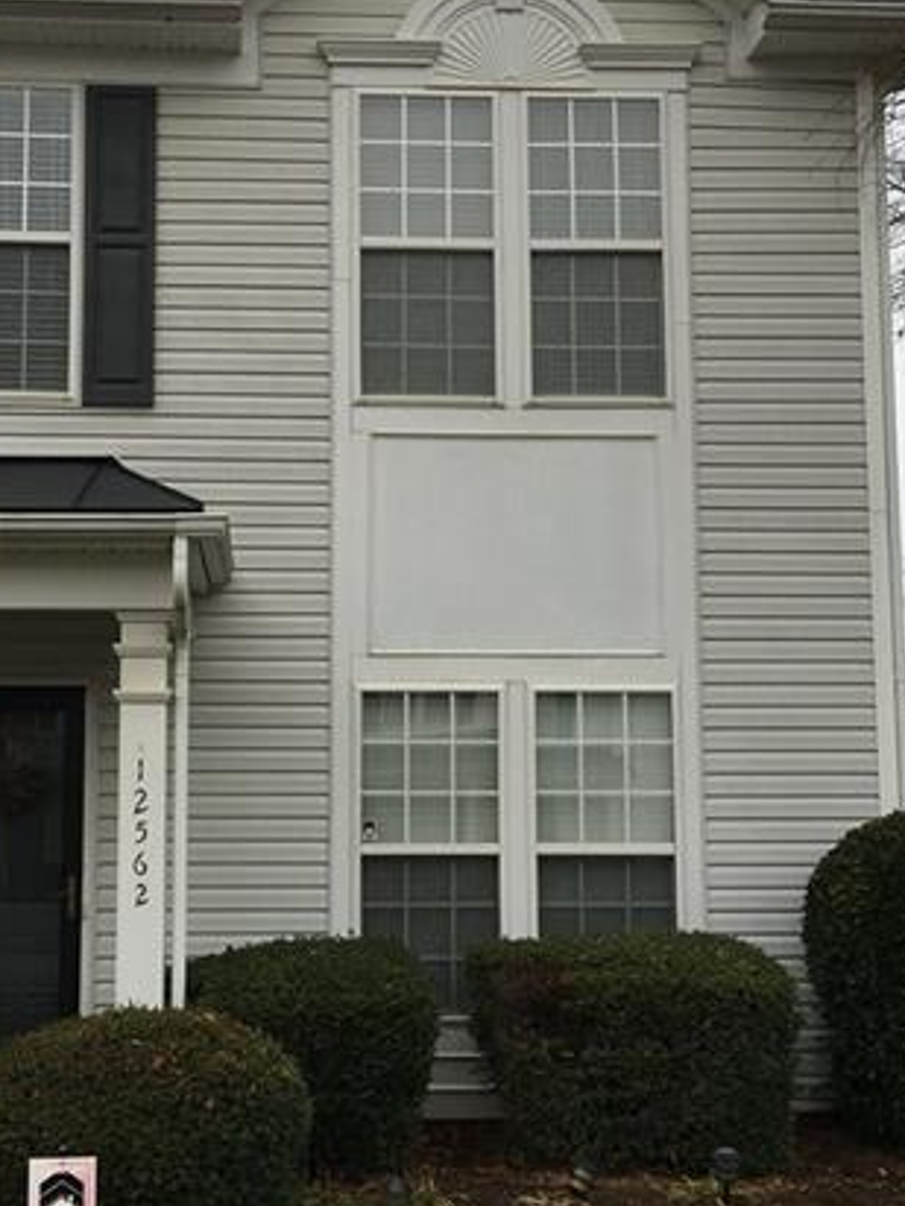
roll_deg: -0.1
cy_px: 629
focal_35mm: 54
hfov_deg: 26.9
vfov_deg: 35.5
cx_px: 340
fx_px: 1882
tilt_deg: +8.2
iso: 25
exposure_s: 1/530
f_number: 2.2
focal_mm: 4.15
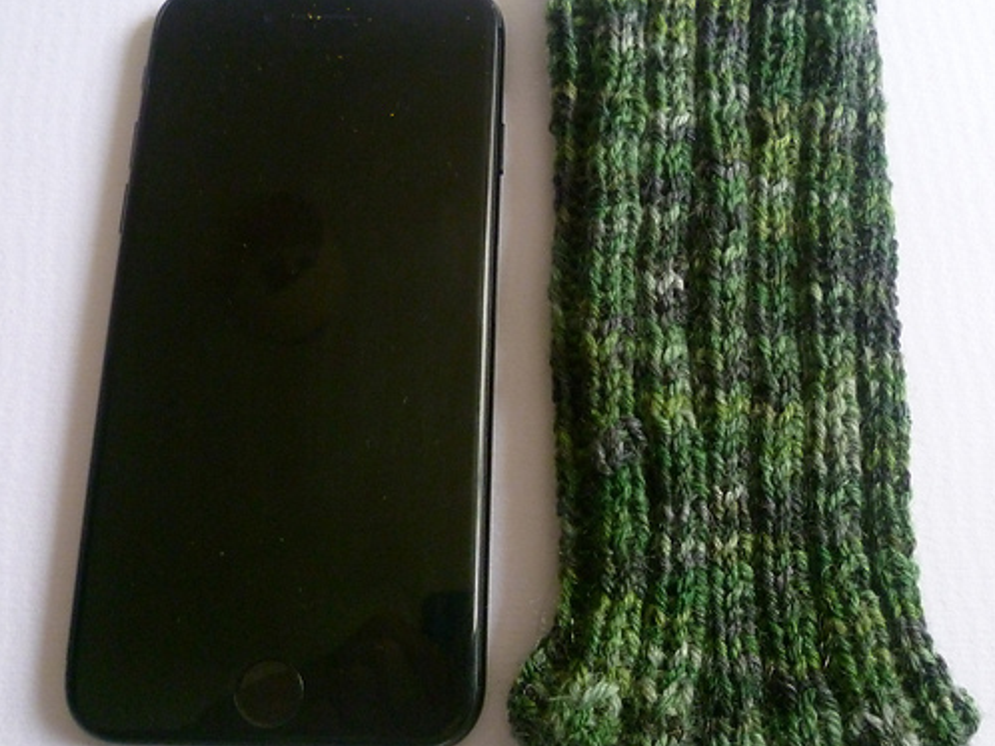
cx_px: 525
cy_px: 374
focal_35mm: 36
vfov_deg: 39.6
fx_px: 1034
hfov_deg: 51.3
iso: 500
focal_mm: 5
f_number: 2.8
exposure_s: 1/60
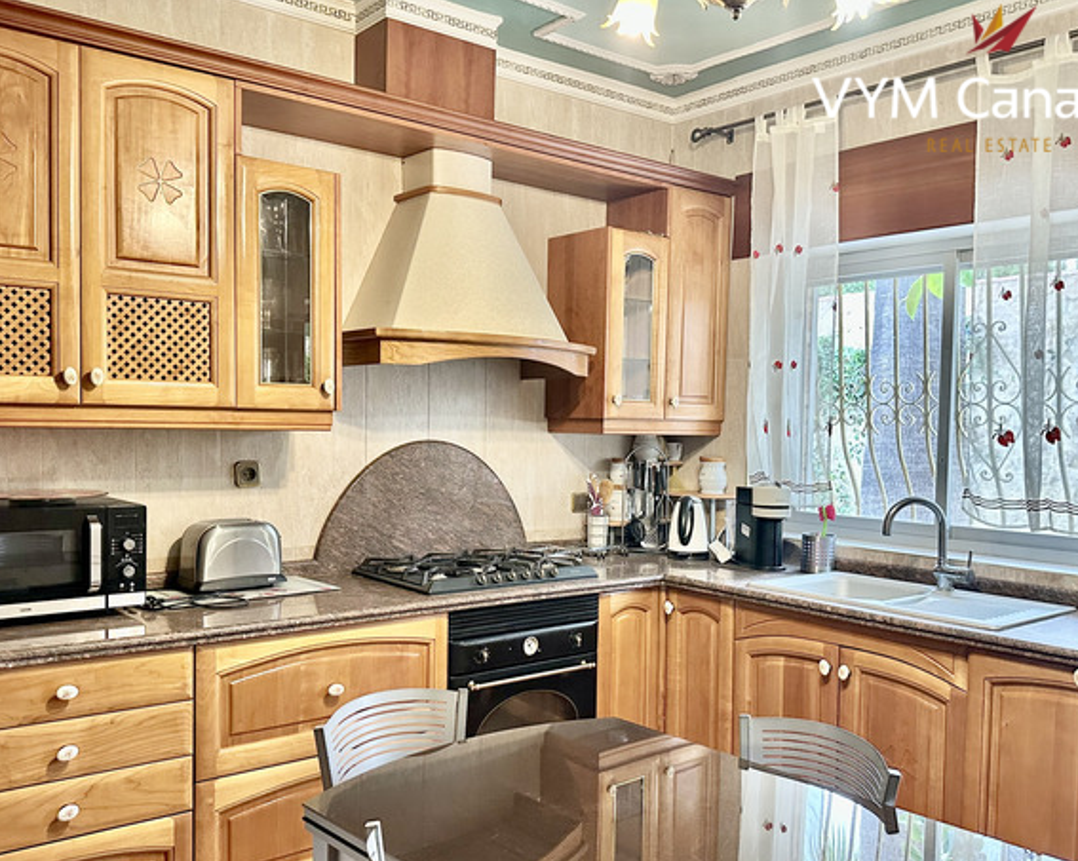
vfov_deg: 47.0
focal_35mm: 31
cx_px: 542
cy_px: 473
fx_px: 989
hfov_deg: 57.2
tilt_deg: -2.1
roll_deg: -1.3
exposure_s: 1/50
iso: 400
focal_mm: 6.86
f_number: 1.78
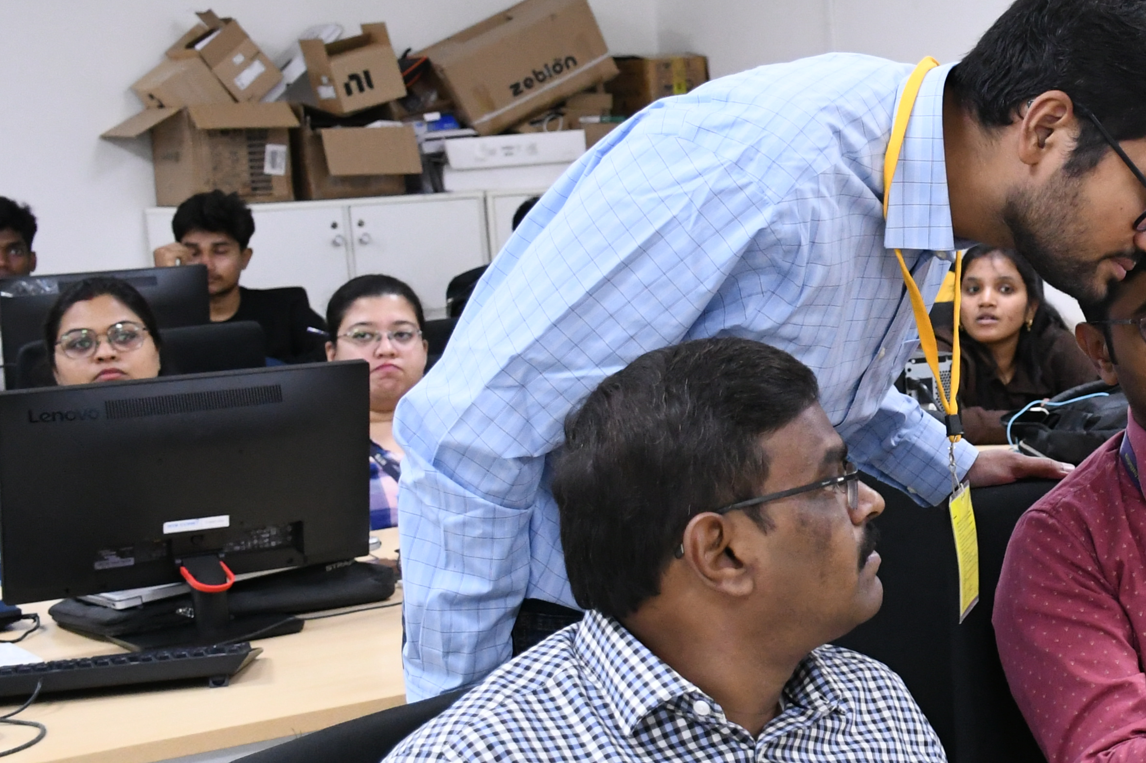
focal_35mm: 78
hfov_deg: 24.0
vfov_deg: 17.5
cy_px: 416
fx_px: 2482
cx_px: 1321
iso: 2500
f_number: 3.5
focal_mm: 22
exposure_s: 1/125
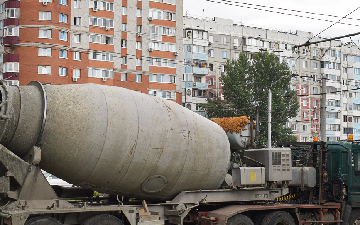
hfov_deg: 34.5
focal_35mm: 59
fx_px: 579
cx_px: 170
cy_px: 140
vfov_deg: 21.9
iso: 400
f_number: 5.6
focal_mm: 30
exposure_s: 1/640
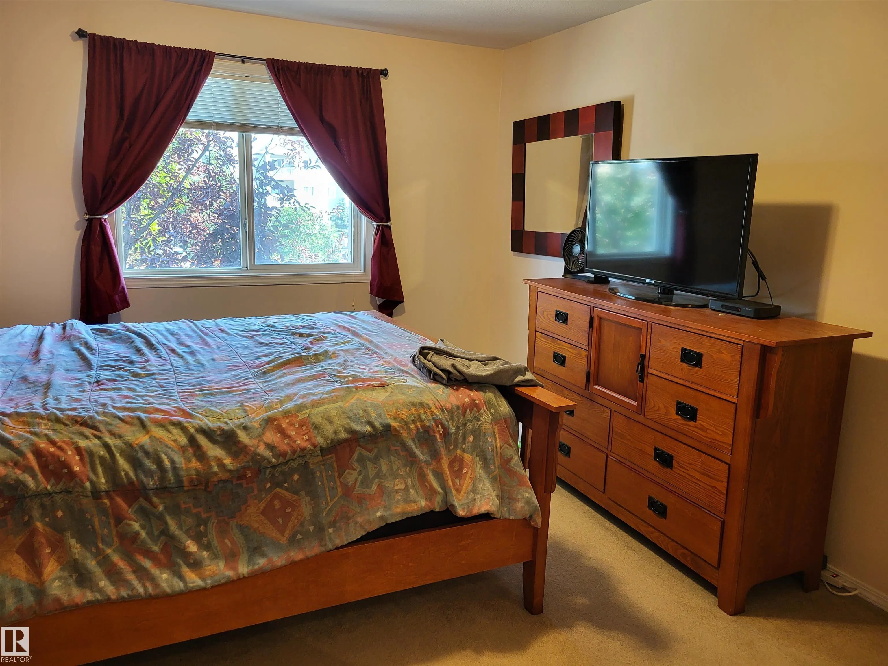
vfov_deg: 53.1
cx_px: 444
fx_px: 667
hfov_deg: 67.3
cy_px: 333
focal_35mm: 26
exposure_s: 1/60
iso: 200
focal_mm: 5.4
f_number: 1.8
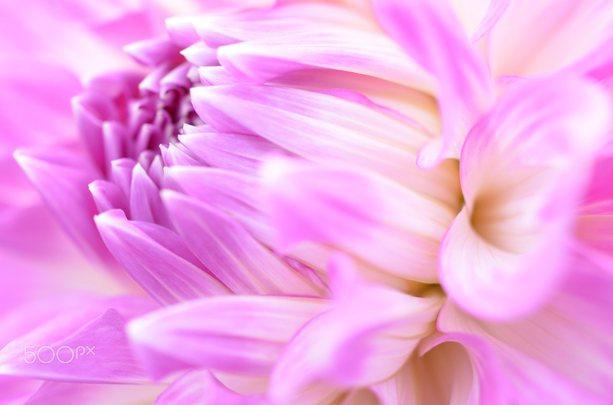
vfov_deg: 18.1
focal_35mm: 75
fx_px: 1274
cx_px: 306
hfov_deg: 27.1
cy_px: 202
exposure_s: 1/125
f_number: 3.3
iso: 500
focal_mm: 50
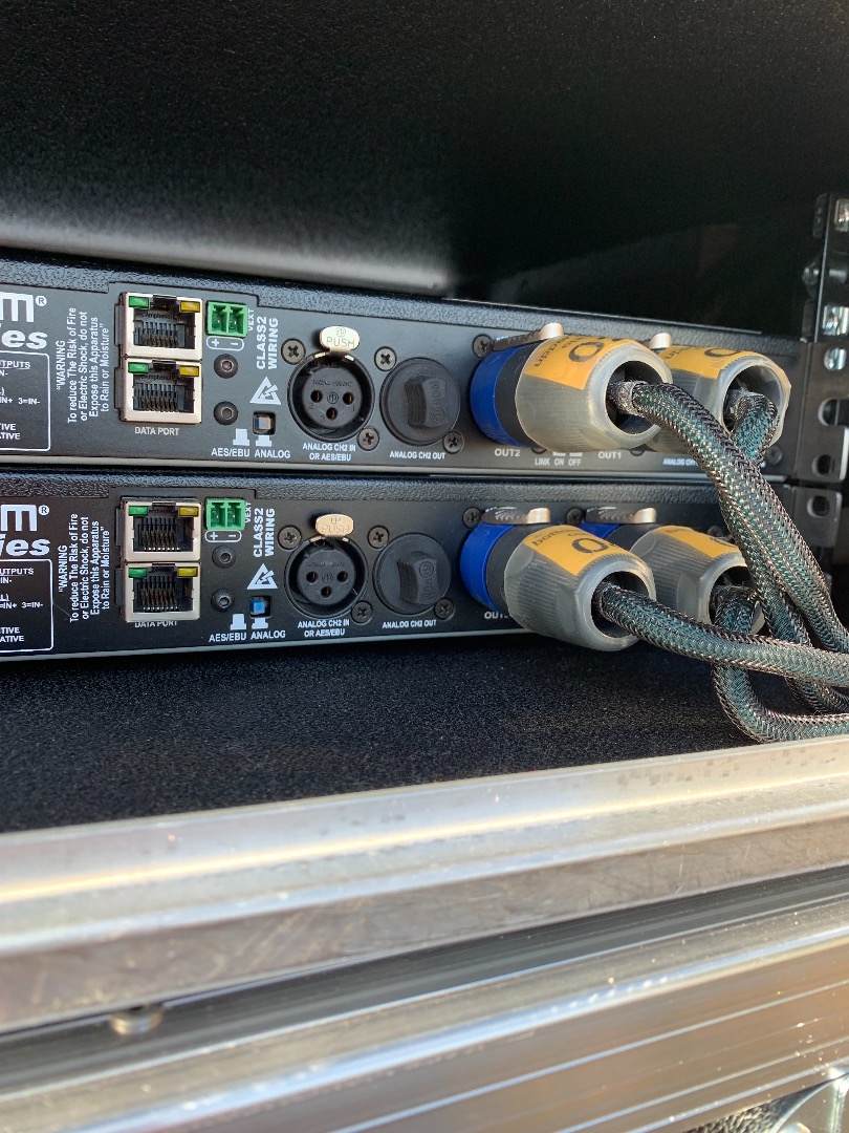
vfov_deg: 67.3
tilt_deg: -9.4
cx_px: 424
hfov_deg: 53.1
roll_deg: -3.3
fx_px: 850
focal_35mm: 26
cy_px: 566
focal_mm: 4.25
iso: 25
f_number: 1.8
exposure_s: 1/125
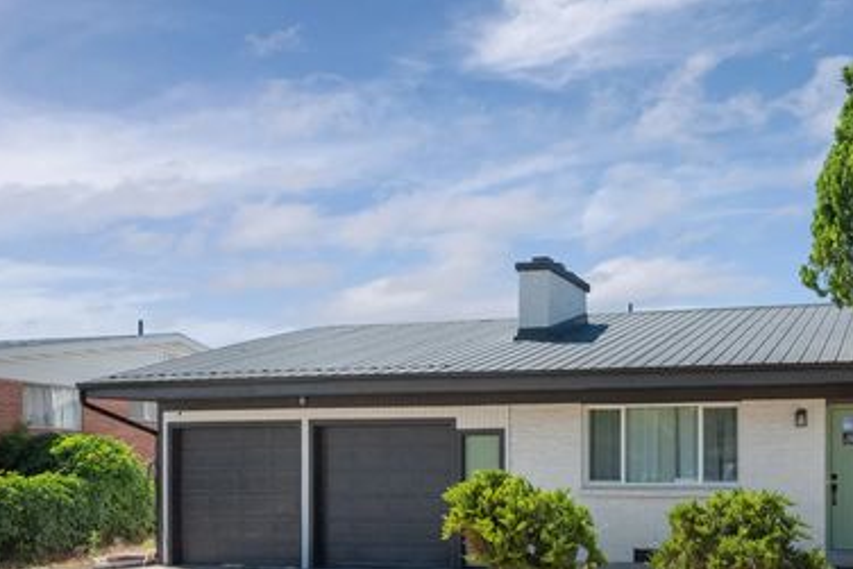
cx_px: 717
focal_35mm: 34
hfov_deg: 51.2
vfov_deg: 37.1
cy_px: 482
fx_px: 806
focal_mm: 20
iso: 1600
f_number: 8
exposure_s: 1/1000
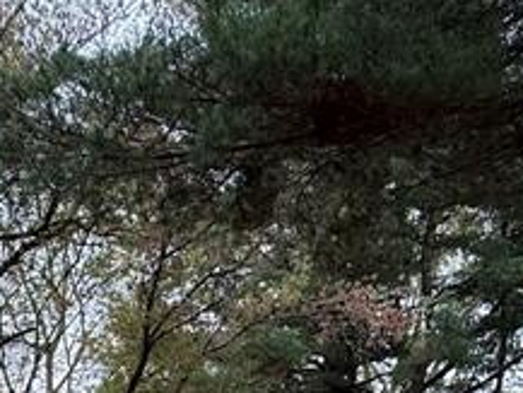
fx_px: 998
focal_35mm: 66
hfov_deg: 28.9
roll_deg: -0.1
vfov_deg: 17.6
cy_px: 726
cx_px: 133
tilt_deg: -4.8
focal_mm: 2.22
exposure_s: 1/187
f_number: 2.2
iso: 64
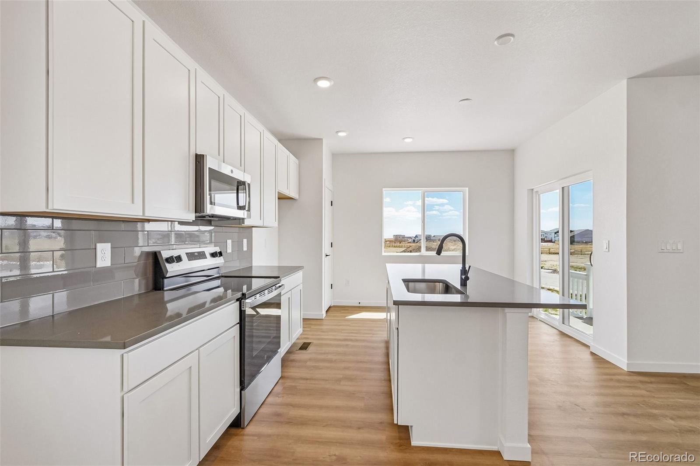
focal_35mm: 15
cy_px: 233
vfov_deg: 77.3
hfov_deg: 100.4
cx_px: 350
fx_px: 292
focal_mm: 10
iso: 800
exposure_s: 1/50
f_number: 8
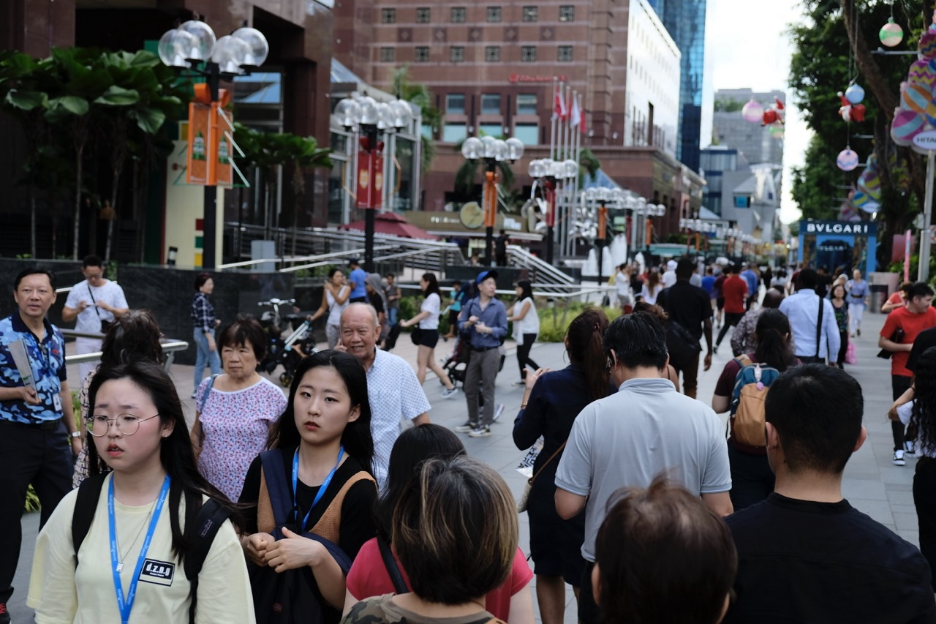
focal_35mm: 45
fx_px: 1170
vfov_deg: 29.9
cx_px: 468
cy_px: 312
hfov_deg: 43.6
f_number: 3.6
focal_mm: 30.2
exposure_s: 1/350
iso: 400
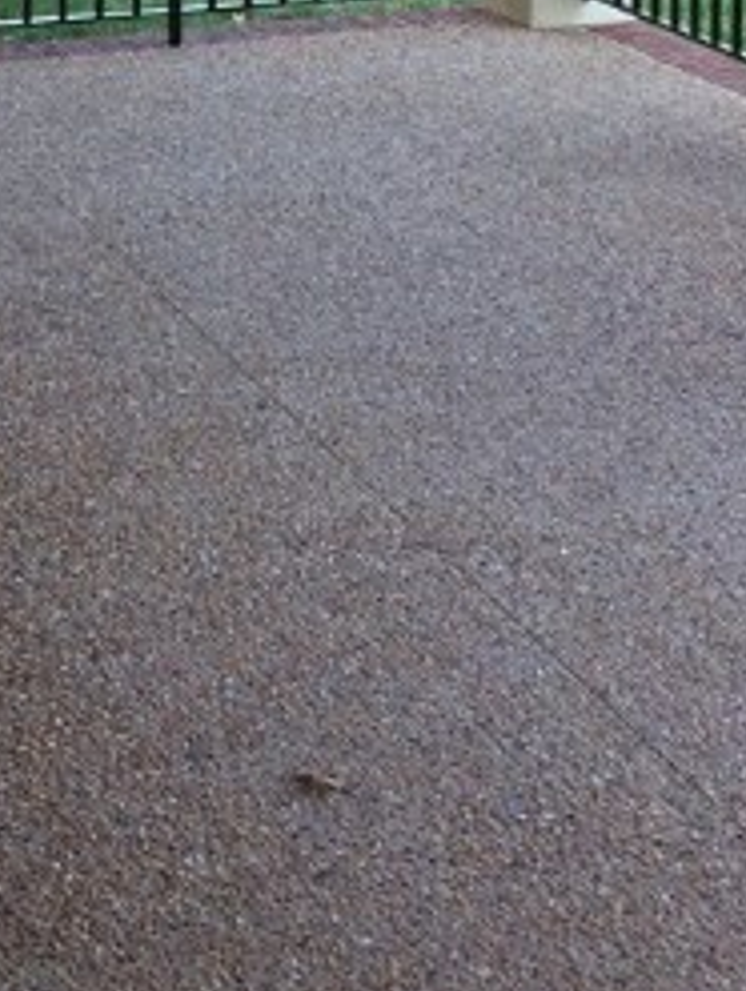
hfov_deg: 16.4
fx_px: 2579
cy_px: -305
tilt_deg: -7.4
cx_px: 201
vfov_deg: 19.9
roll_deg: +1.4
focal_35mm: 90
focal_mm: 4.15
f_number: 2.2
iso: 40
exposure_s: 1/120
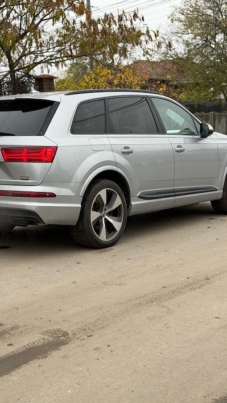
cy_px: 225
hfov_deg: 20.4
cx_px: 85
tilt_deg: -9.3
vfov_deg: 35.4
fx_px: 631
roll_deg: +1.9
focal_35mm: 59
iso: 64
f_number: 1.78
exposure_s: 1/574
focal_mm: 6.76
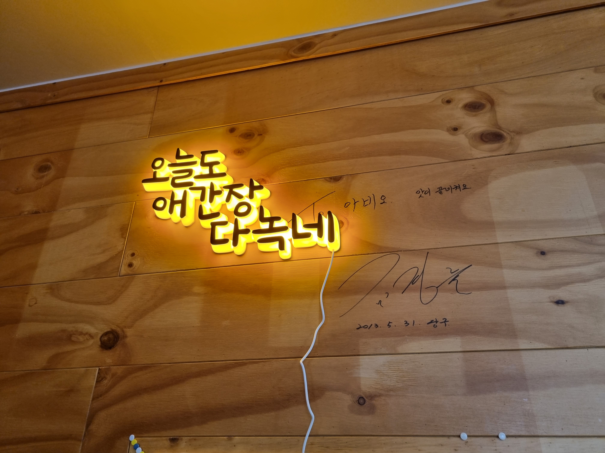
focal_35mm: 26
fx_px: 454
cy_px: 226
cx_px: 302
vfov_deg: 53.1
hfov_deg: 67.3
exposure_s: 1/120
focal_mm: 5.4
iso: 160
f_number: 1.8
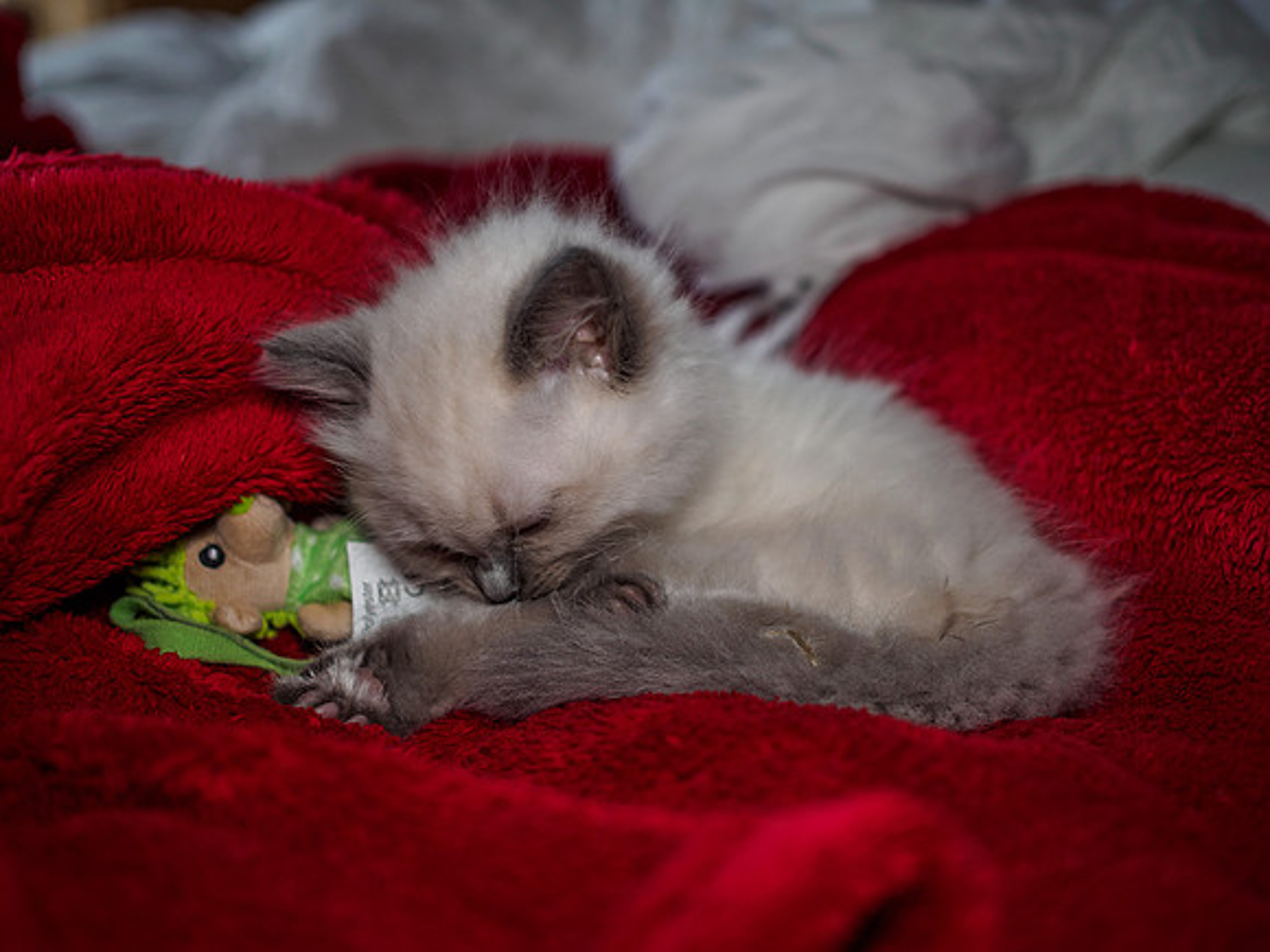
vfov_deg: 29.1
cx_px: 635
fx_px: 1834
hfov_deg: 38.2
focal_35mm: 50
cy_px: 476
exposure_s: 1/60
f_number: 1.8
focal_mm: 25
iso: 200
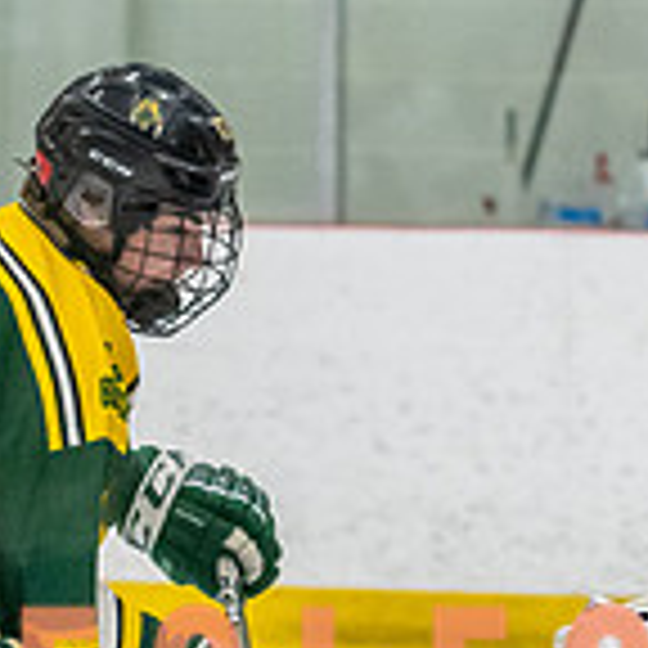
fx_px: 10251
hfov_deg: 3.6
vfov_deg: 3.6
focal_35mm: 484
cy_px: 659
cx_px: 268
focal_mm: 86
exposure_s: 1/800
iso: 4000
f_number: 2.8
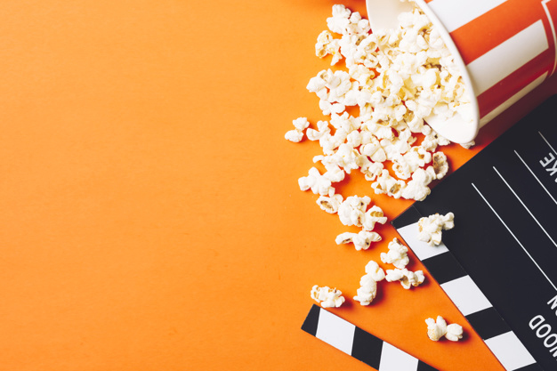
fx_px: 773
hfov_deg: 39.6
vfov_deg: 27.0
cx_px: 278
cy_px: 186
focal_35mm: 50
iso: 100
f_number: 6.3
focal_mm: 50
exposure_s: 1/160
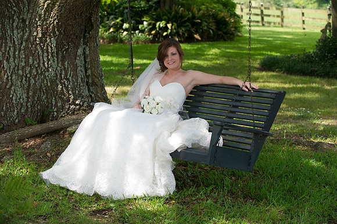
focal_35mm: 95
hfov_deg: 21.5
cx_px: 168
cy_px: 112
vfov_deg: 14.4
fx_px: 889
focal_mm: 95
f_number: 5
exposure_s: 1/250
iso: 500
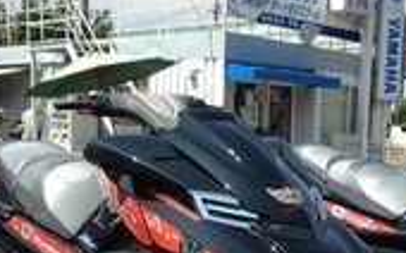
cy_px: 230
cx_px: 291
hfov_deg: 27.9
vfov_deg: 17.5
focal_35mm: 73
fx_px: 807
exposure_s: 1/1232
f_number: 2.4
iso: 50
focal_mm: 4.13
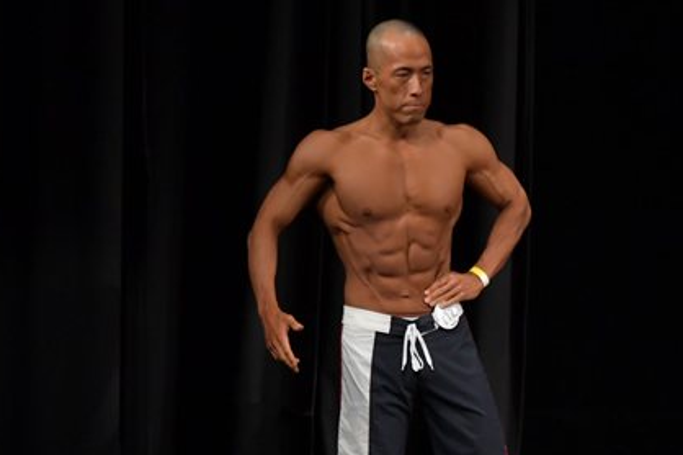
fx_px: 8967
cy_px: 370
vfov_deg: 2.9
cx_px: 532
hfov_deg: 4.4
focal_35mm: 473
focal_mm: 170
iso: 3200
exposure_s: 1/400
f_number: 5.6
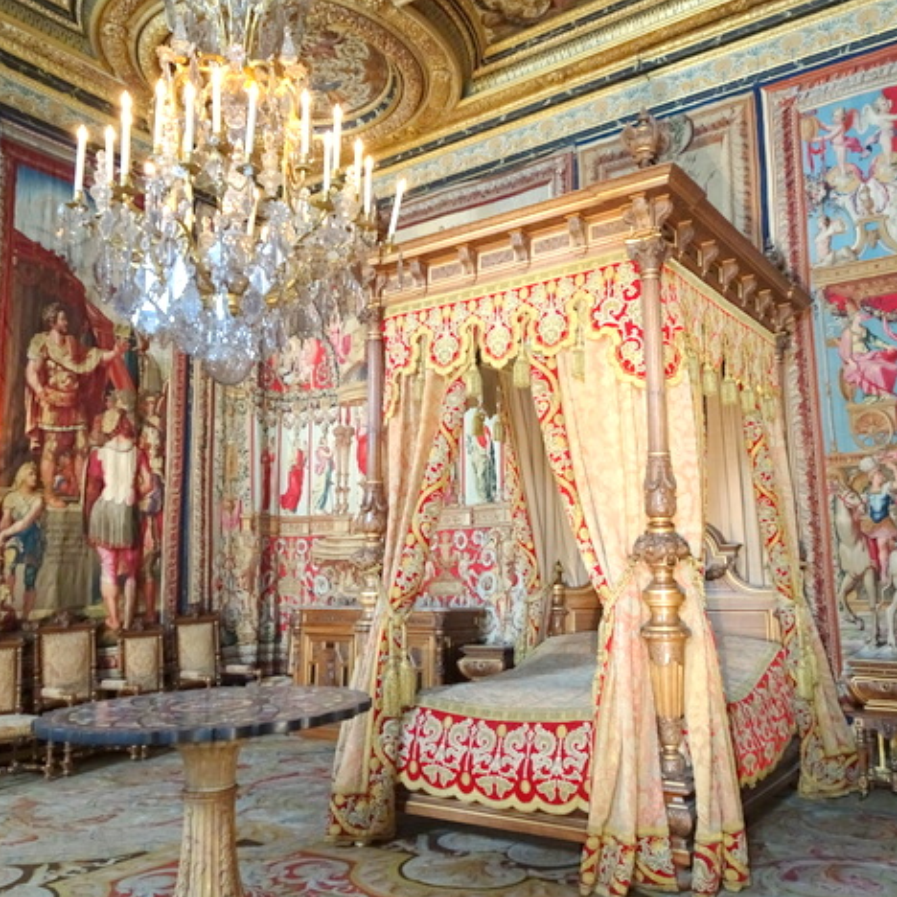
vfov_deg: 55.6
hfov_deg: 55.5
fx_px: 850
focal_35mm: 29
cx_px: 496
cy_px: 447
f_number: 3.5
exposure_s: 1/20
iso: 800
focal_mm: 4.1
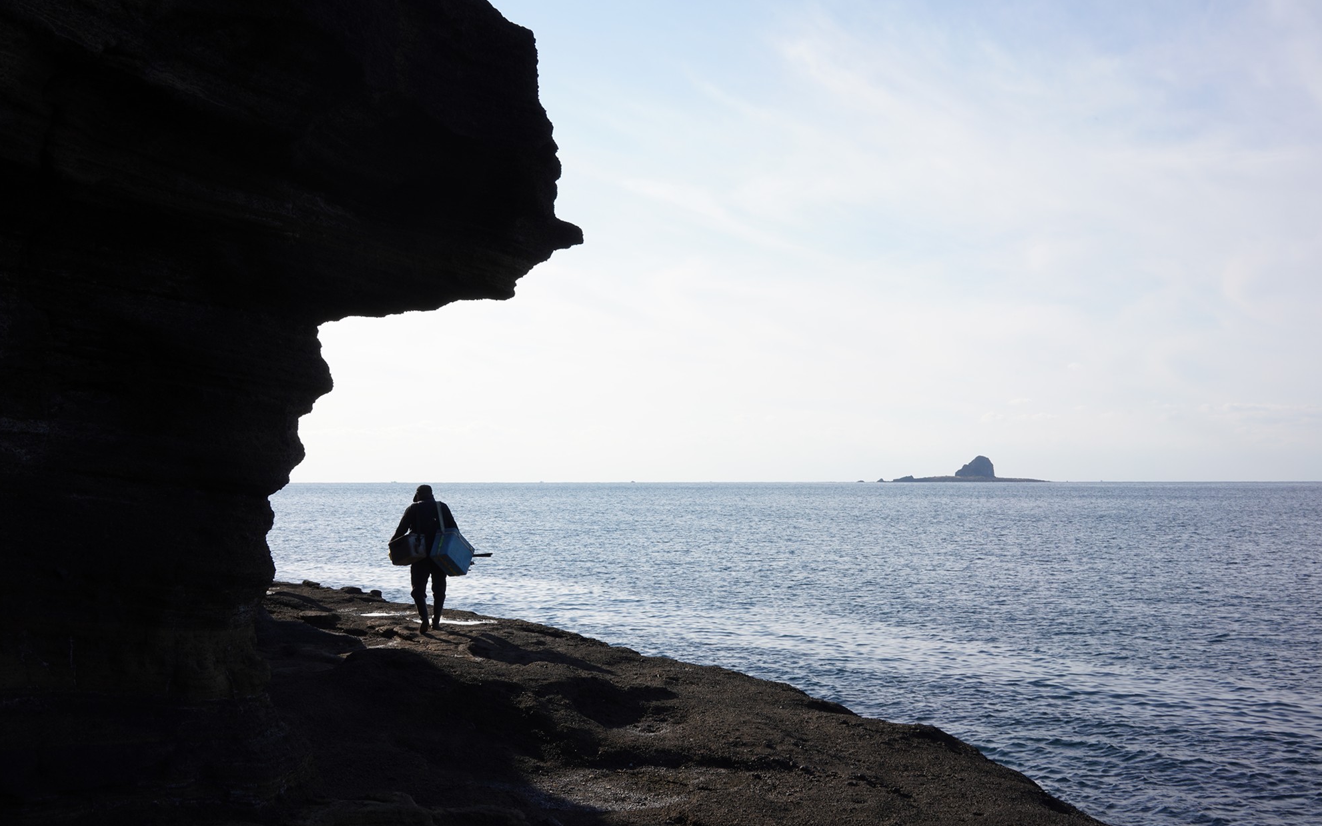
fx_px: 1297
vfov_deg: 35.3
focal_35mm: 36
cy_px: 400
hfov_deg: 54.0
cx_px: 659
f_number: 18
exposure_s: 1/100
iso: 200
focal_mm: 35
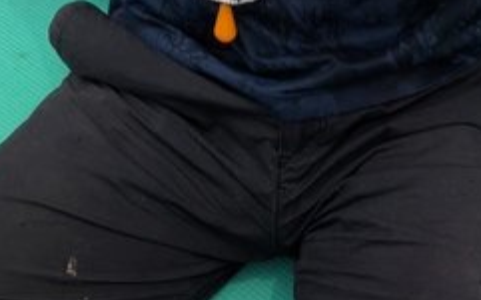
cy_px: -474
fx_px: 1178
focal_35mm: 90
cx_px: 78
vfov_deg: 11.4
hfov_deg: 22.7
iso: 22
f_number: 1.68
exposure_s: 1/696
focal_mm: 6.9
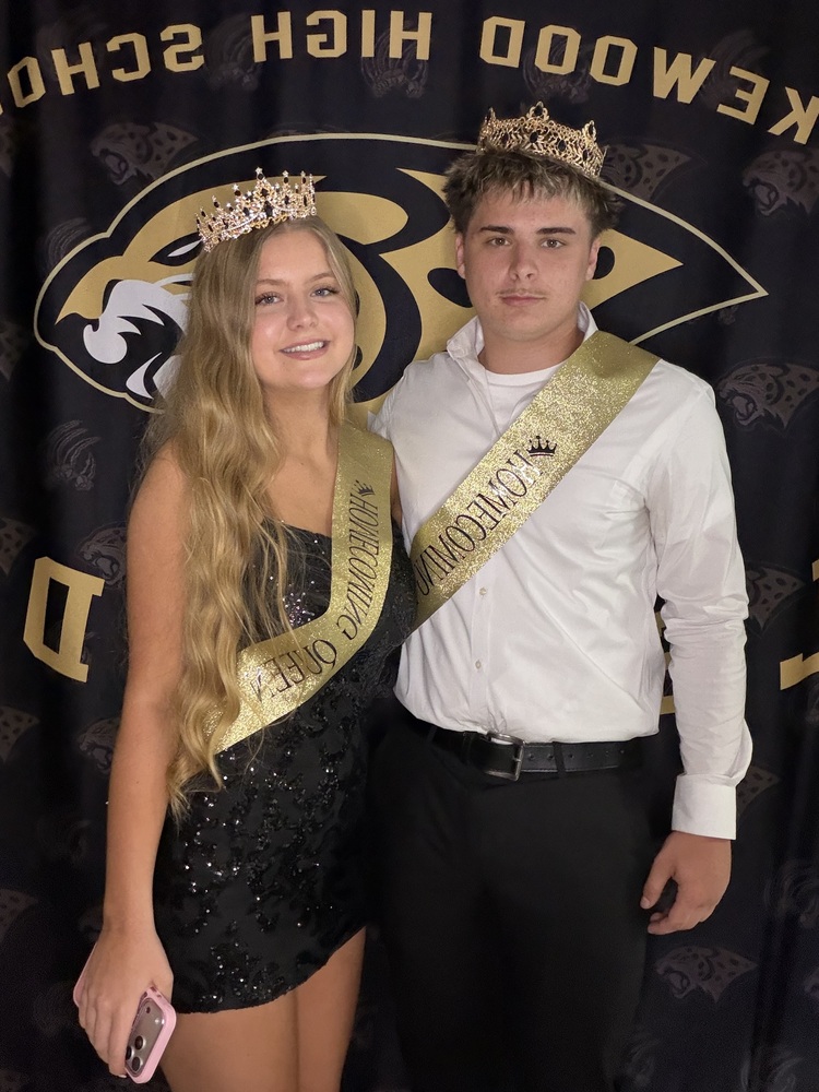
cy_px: 546
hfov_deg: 46.8
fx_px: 946
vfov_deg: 60.0
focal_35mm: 30
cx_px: 410
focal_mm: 2.71
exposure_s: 1/24
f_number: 1.9
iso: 640
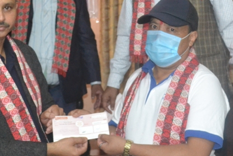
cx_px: 136
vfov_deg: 15.6
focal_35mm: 87
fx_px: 563
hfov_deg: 23.3
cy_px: 33
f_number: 4
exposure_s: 1/60
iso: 3200
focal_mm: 24
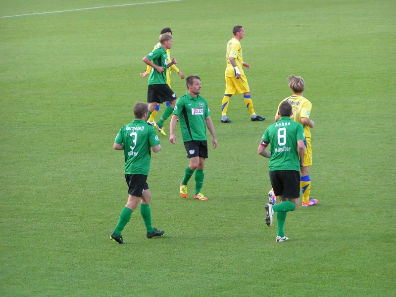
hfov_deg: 9.6
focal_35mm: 206
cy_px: 148
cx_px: 198
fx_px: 2357
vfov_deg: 7.2
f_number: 3.5
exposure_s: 1/320
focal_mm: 31.5
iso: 160
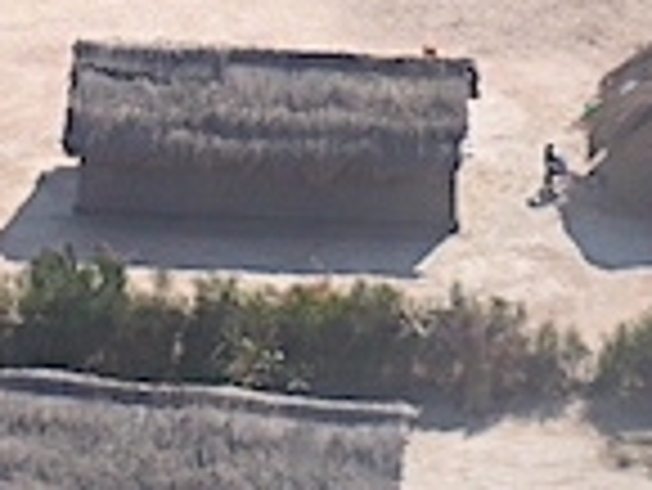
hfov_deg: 12.5
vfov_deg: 9.1
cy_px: -319
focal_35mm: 157
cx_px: 121
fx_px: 2960
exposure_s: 1/1000
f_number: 2.8
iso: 100
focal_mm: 5.8
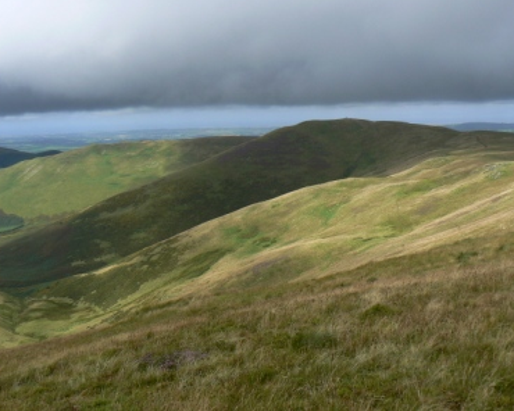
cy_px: 187
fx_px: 624
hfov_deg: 44.7
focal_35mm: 41
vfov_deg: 36.5
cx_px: 235
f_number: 6.3
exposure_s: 1/500
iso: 80
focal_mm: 6
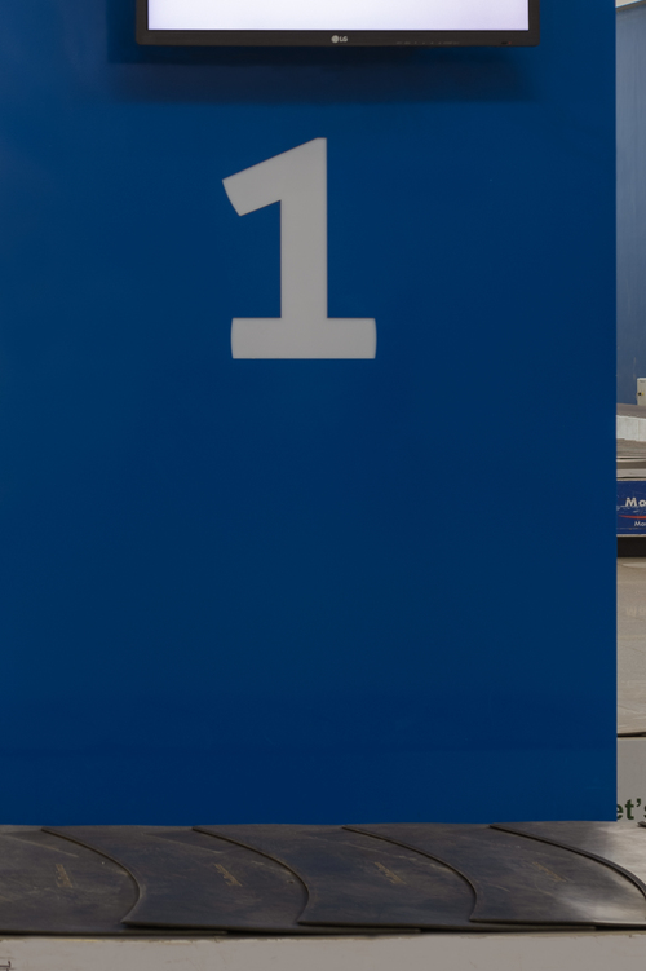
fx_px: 3556
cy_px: 287
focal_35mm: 132
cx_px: -70
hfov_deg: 10.3
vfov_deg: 15.5
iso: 64
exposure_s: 1/2
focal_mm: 48
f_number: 8
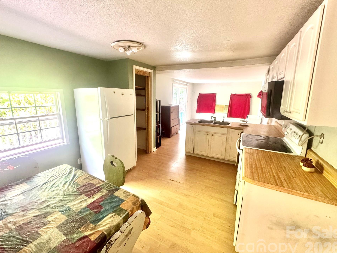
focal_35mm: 15
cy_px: 125
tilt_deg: -12.2
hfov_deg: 98.1
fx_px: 146
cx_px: 162
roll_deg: -1.4
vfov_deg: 81.8
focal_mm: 2.22
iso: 320
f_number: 2.2
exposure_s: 1/60
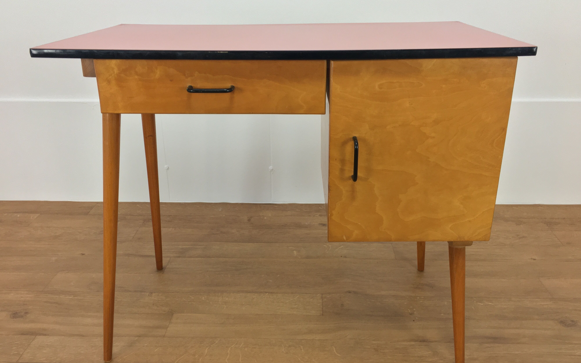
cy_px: 186
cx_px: 293
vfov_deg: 40.6
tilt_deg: -22.1
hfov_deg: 61.2
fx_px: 491
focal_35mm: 31
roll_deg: -0.3
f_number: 2.2
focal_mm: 4.15
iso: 50
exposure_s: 1/33
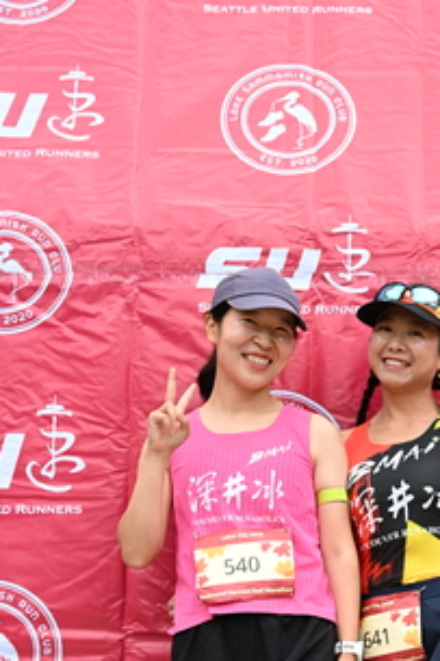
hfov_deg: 13.4
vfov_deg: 20.1
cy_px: 483
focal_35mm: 101
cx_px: 380
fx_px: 1854
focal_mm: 56
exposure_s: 1/400
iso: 2000
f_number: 4
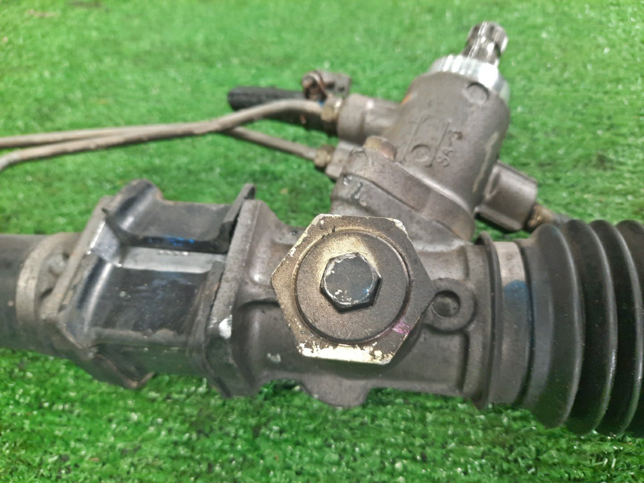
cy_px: 242
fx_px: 465
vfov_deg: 54.9
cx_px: 322
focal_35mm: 25
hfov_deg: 69.4
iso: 273
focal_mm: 4.6
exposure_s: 1/33
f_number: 2
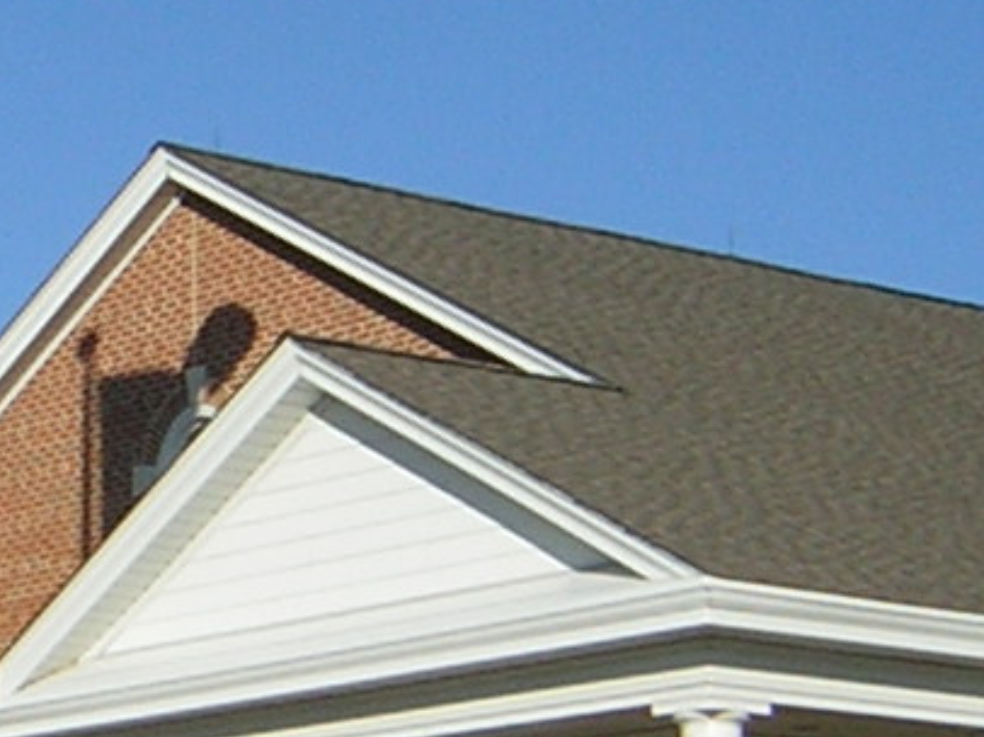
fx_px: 4034
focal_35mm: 142
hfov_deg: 13.7
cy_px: 432
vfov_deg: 10.4
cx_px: 15
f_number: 5.2
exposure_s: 1/602
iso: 50
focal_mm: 4.7
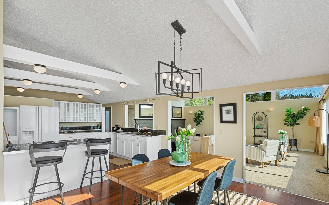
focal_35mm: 18
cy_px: 113
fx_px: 161
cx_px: 170
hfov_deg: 91.1
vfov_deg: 64.8
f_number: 7.1
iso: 250
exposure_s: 1/60
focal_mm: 17
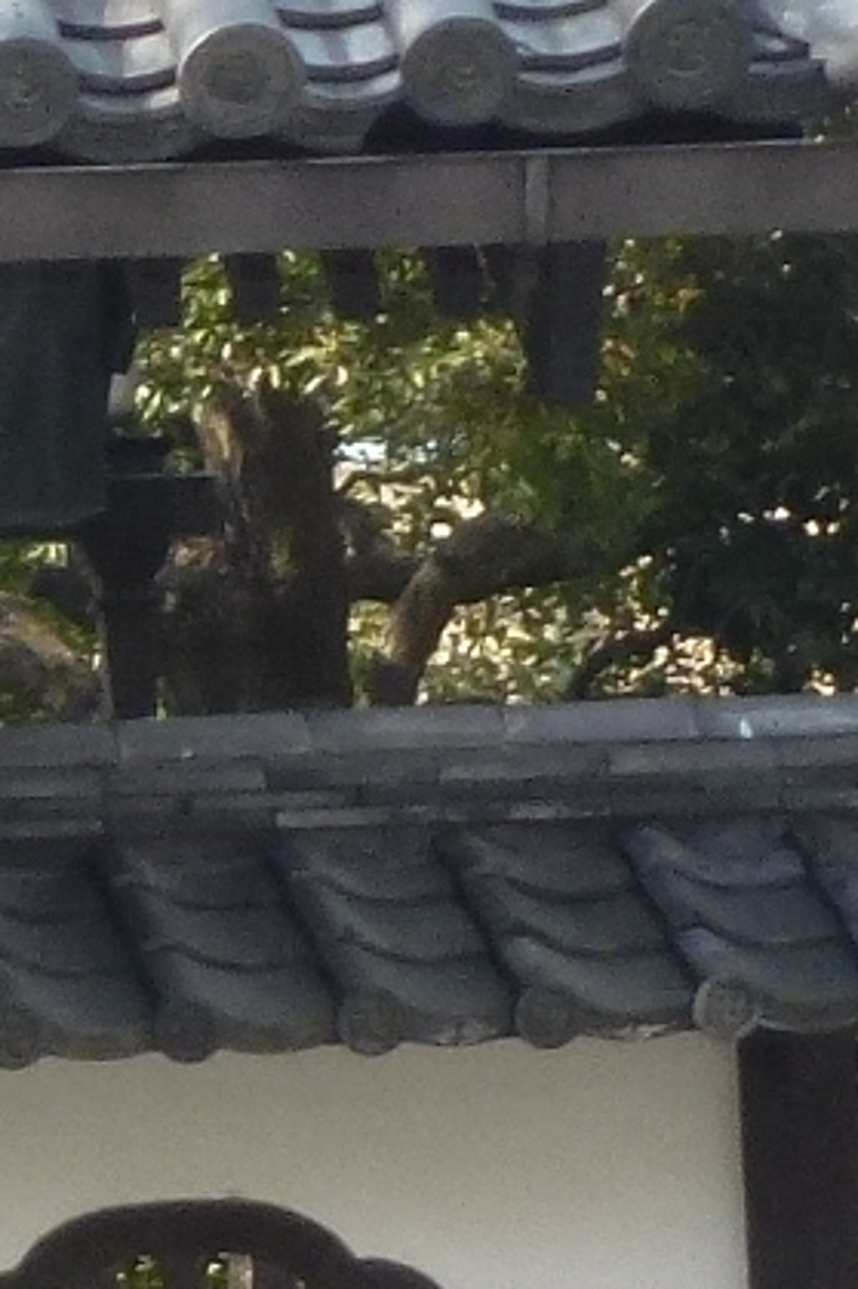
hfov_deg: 3.5
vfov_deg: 5.3
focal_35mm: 388
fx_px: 13881
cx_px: -1531
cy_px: 858
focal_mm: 10.9
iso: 160
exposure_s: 1/320
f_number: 4.5
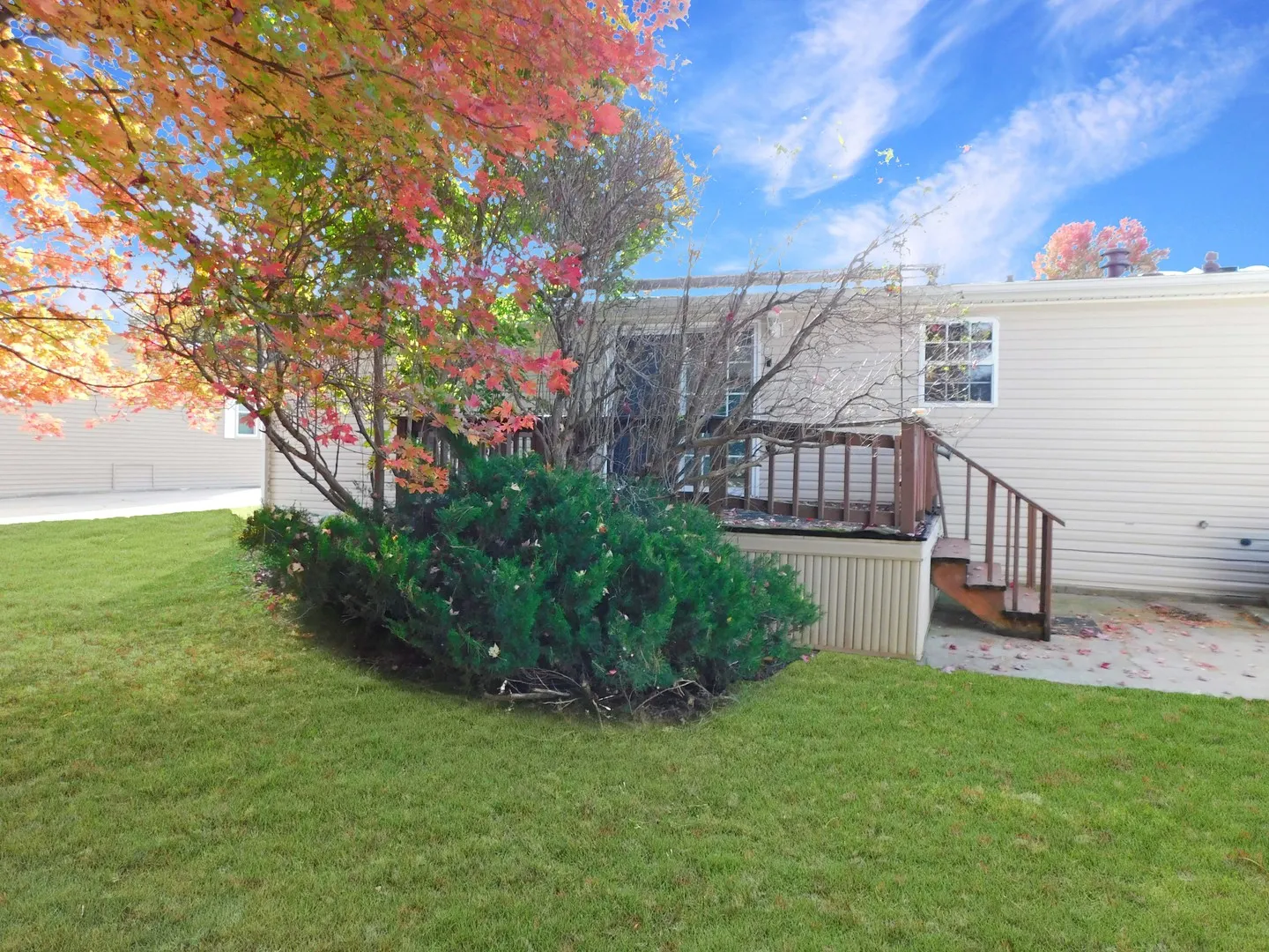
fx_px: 843
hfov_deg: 73.9
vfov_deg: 58.9
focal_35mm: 23
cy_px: 476
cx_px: 634
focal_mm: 4
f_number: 3
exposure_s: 1/250
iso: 125
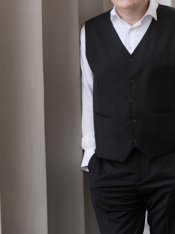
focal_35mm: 145
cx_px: 130
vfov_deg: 13.5
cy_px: 46
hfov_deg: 10.2
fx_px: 977
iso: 800
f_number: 4.5
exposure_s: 1/250
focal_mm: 110
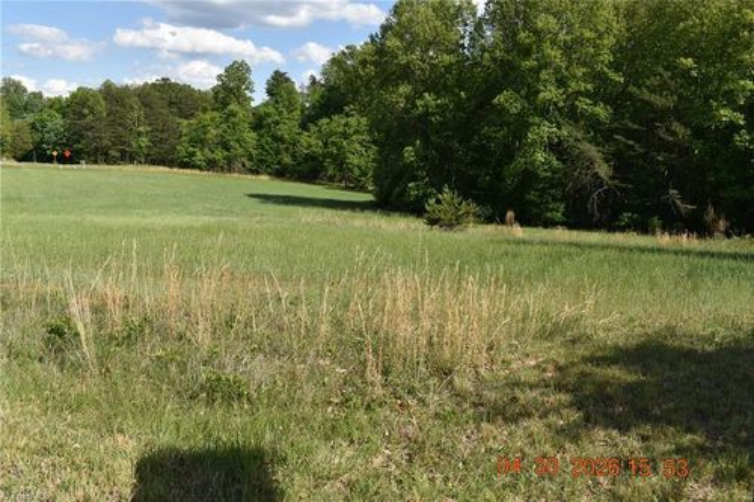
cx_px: 377
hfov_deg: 61.9
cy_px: 251
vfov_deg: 43.6
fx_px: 628
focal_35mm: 30
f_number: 8
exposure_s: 1/250
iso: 100
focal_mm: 20
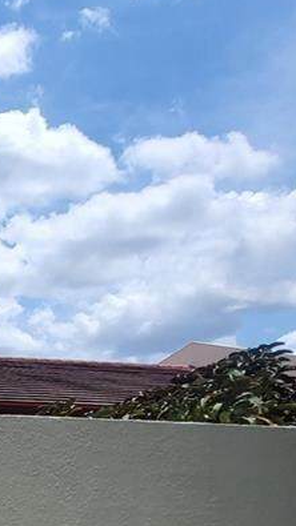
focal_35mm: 43
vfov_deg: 42.0
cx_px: -273
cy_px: 507
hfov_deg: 19.0
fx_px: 600
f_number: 2.2
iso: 32
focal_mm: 1.74
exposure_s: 1/1632
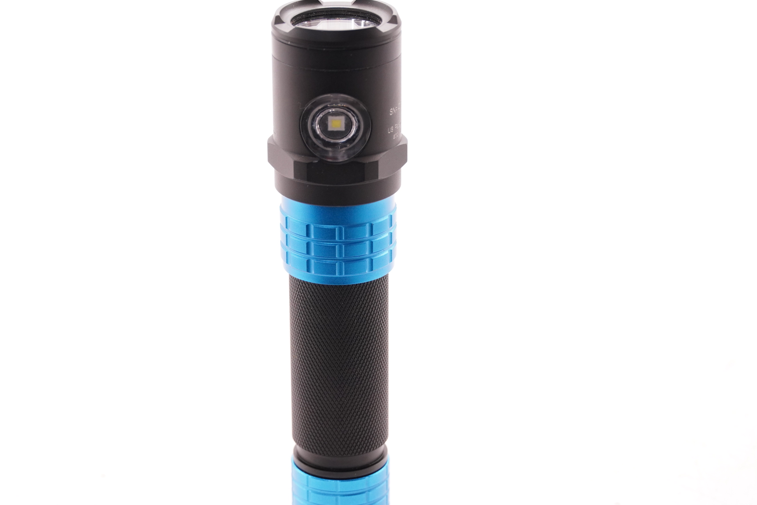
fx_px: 2306
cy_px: 285
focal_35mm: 110
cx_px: 347
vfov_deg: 12.5
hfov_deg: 18.6
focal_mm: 59
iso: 800
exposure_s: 1/125
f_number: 5.6
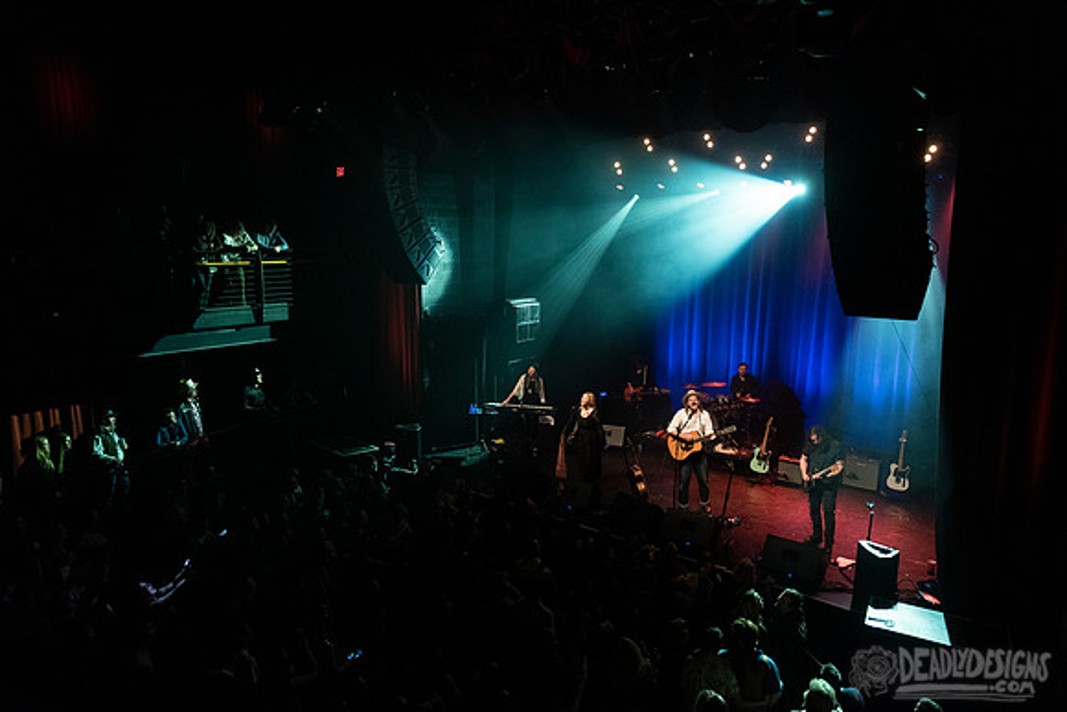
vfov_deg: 53.2
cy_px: 356
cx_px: 534
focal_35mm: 24
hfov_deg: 73.7
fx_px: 711
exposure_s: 1/160
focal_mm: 24
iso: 2500
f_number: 3.2
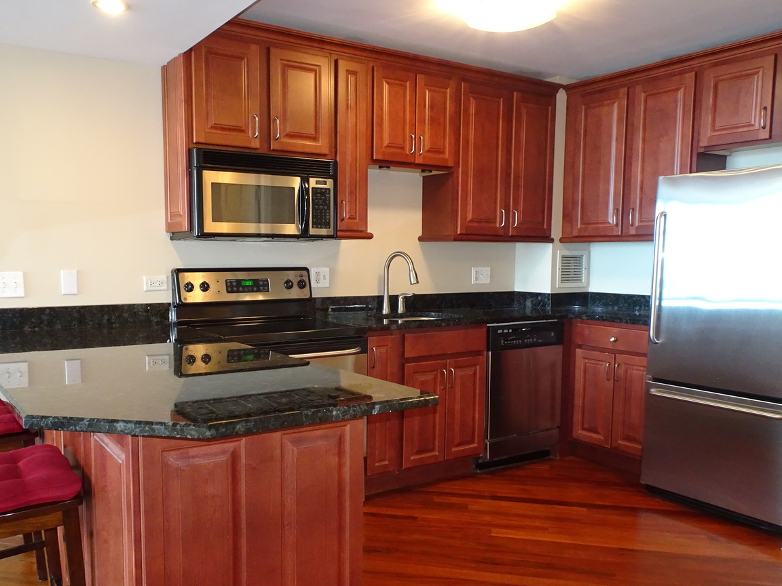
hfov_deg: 59.9
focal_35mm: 30
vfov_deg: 46.7
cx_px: 363
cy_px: 336
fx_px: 678
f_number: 3.5
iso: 500
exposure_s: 1/30
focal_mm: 4.1
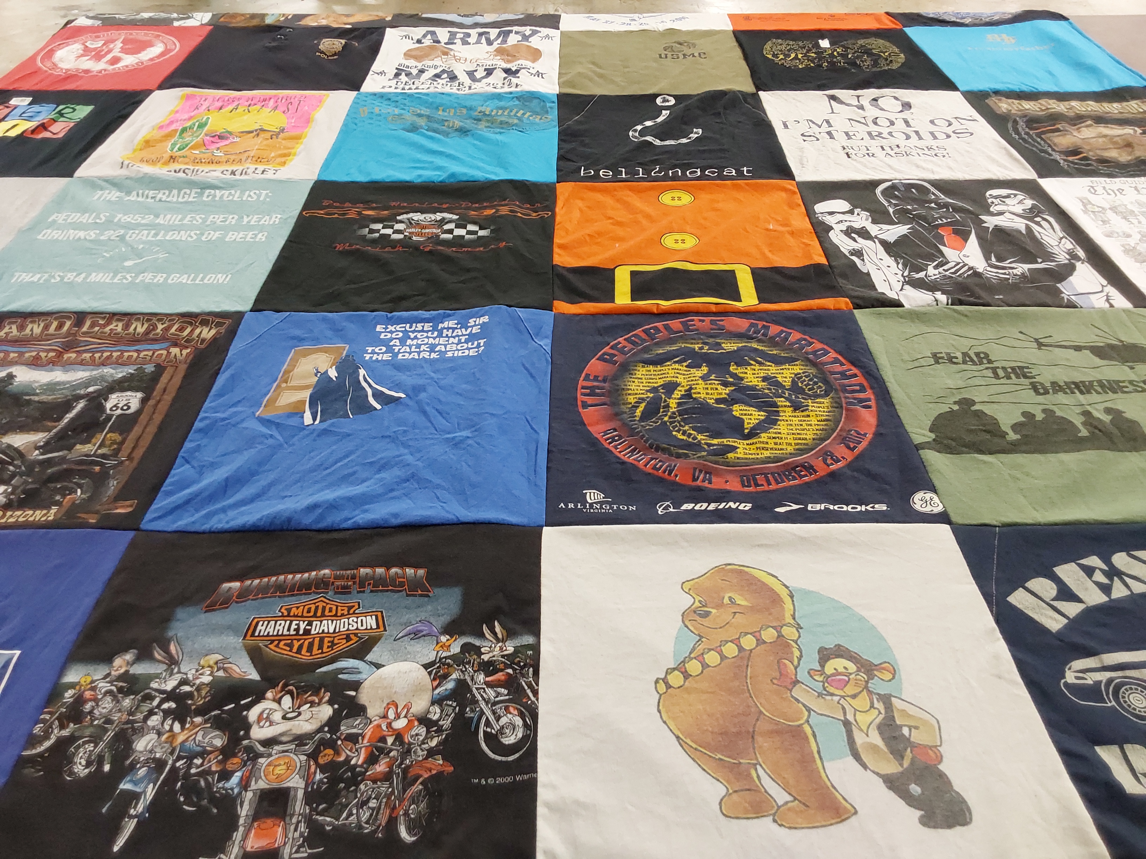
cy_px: 430
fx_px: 927
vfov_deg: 49.7
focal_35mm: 28
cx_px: 573
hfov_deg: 63.4
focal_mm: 2.91
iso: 160
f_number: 1.9
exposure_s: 1/60
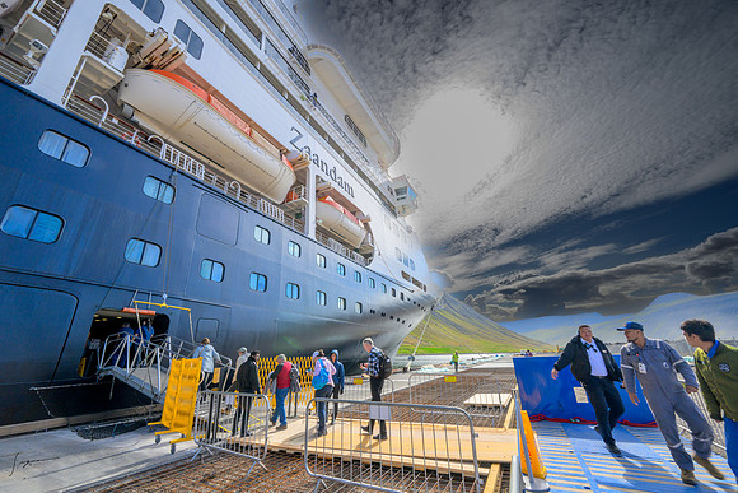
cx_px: 369
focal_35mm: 14
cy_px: 246
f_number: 16
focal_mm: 14
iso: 180
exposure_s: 1/50
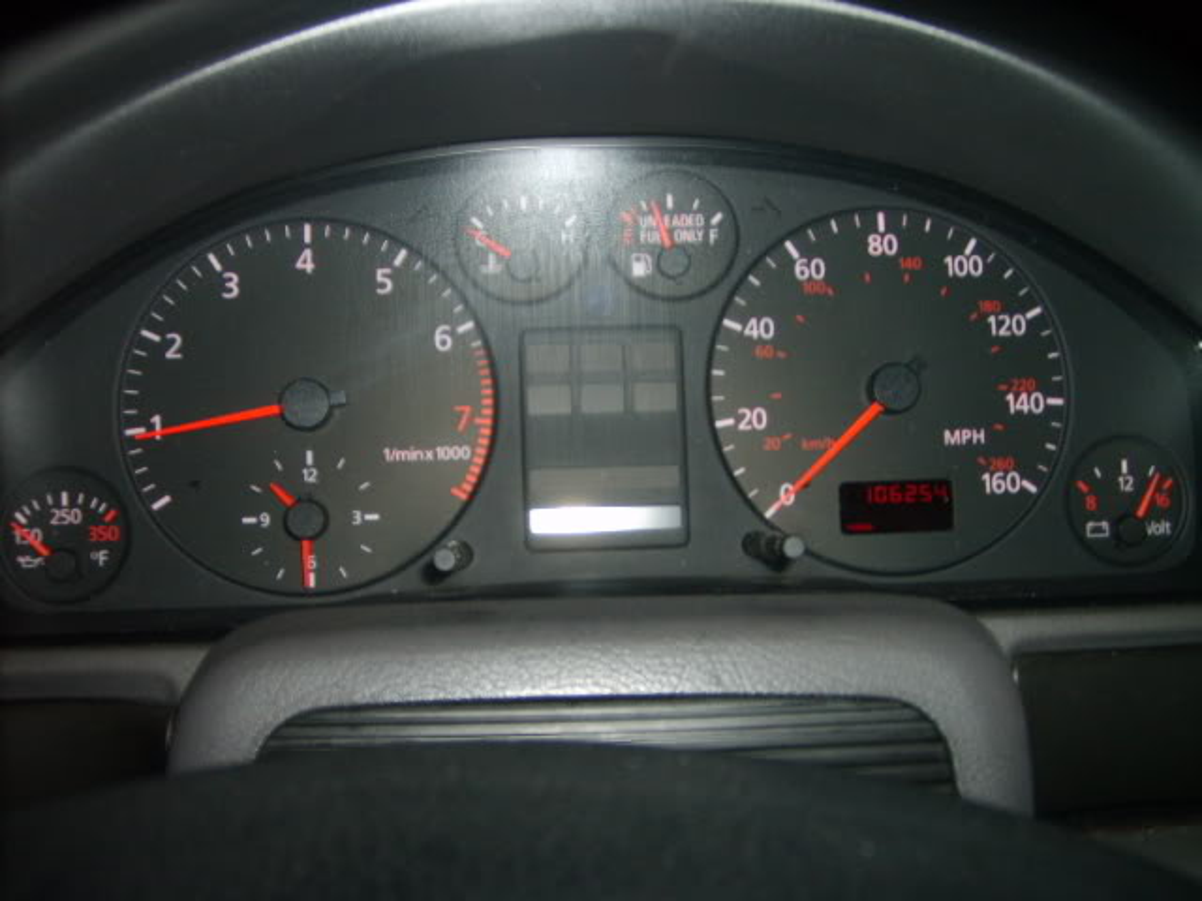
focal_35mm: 35
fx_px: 1215
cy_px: 450
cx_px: 601
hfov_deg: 52.6
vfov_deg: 40.7
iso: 100
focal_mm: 5.8
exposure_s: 1/45
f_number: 2.8
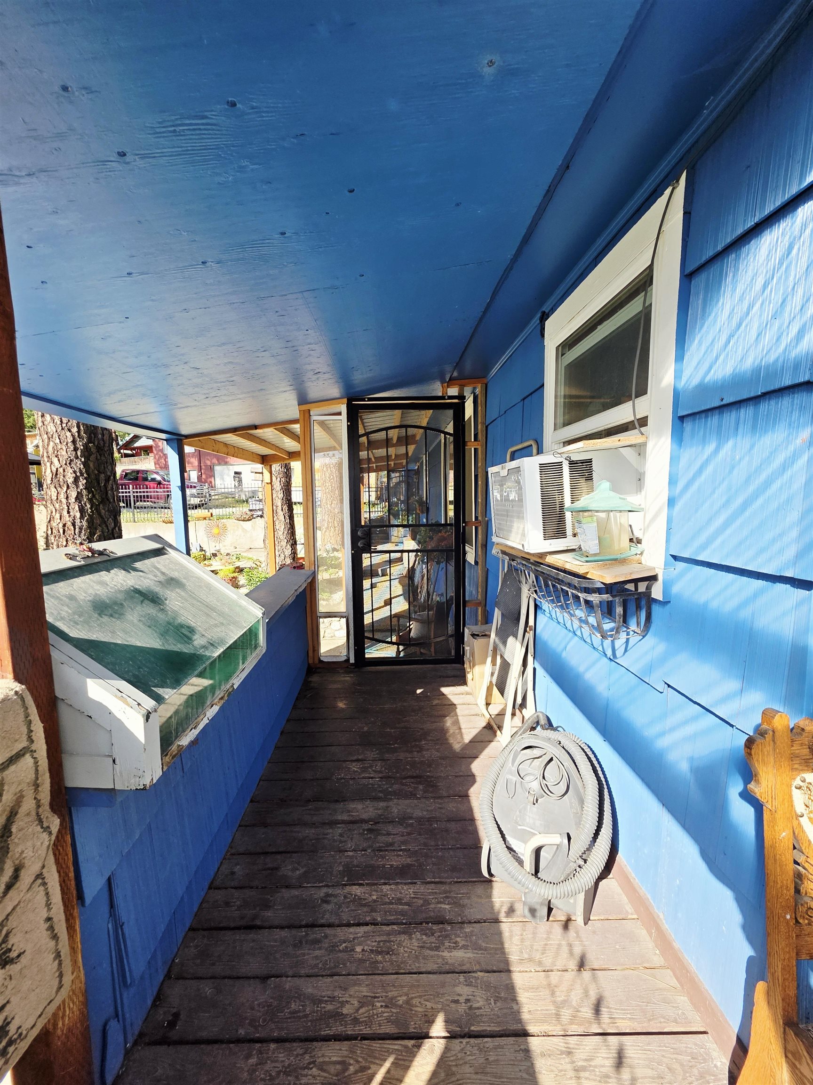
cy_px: 542
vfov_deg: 106.2
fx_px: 407
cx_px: 406
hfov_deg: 89.9
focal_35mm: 13
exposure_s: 1/625
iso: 40
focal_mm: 2.2
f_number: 1.9
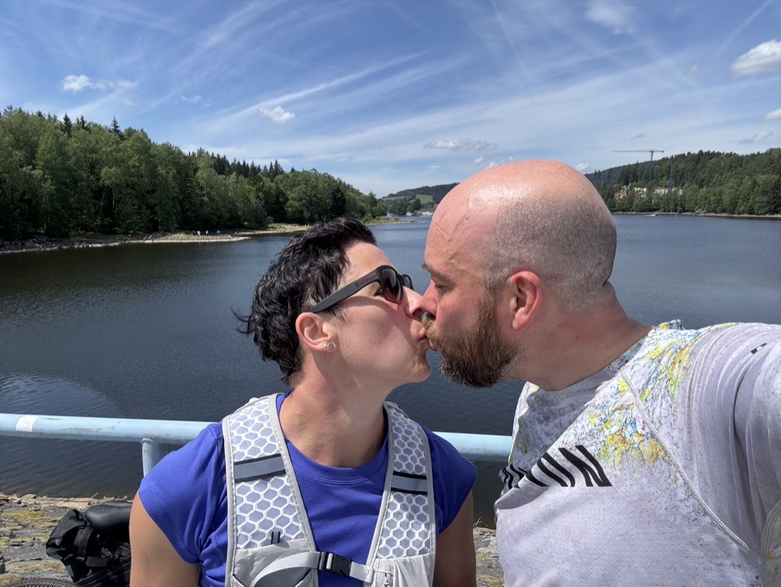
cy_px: 294
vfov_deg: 58.9
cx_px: 390
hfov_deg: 73.9
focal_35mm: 23
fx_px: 519
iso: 25
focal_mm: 2.69
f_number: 1.9
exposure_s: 1/1458
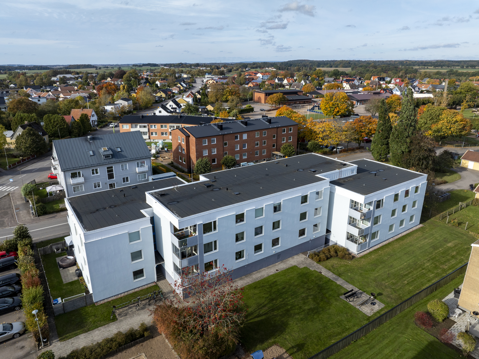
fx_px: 332
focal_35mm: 24
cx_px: 240
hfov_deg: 71.6
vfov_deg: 56.8
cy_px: 180
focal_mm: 12.29
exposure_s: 1/500
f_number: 5.6
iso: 100
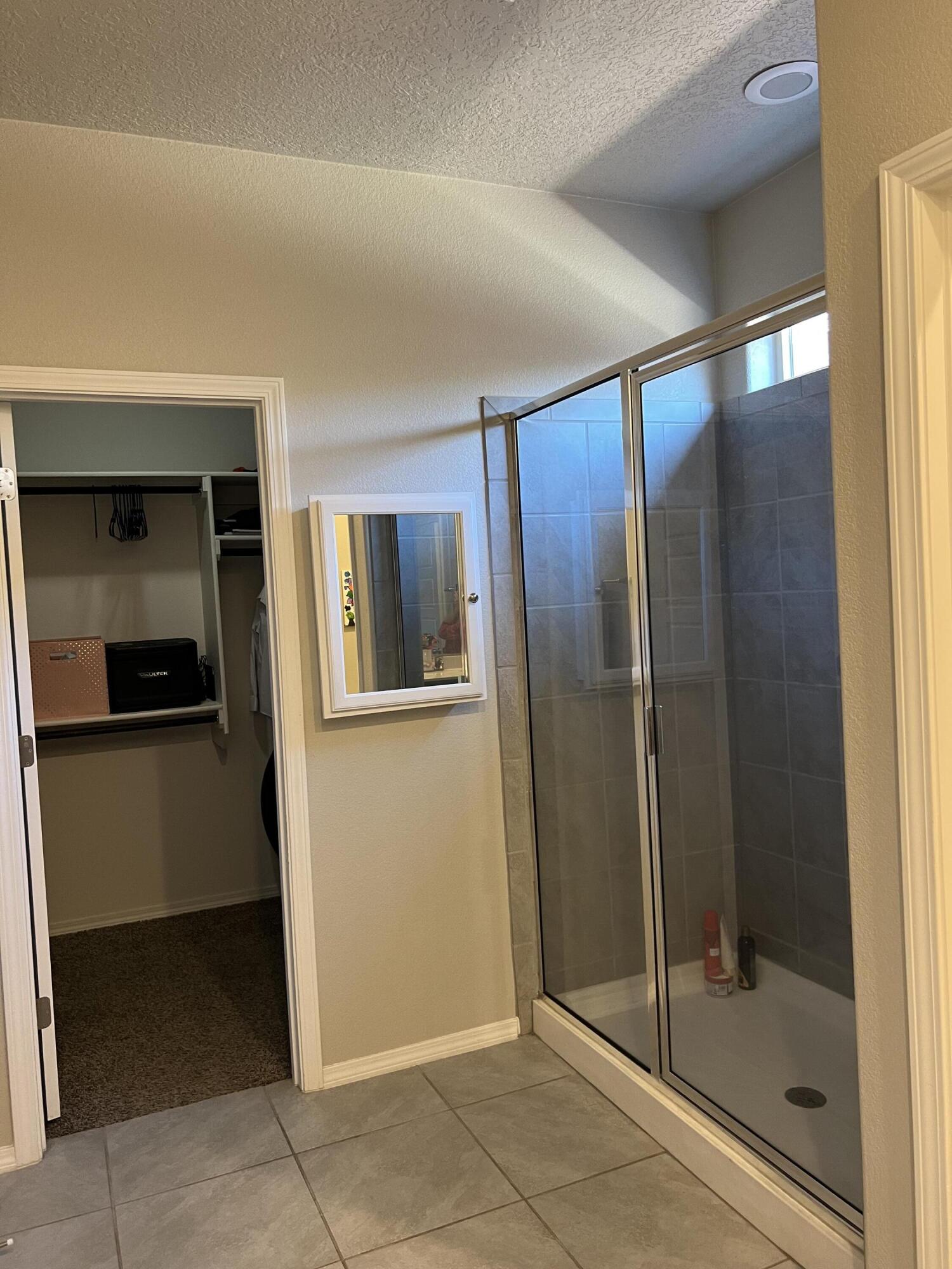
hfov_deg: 53.1
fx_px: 953
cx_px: 476
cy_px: 634
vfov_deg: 67.3
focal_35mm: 26
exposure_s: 1/60
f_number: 1.5
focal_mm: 5.7
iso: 250
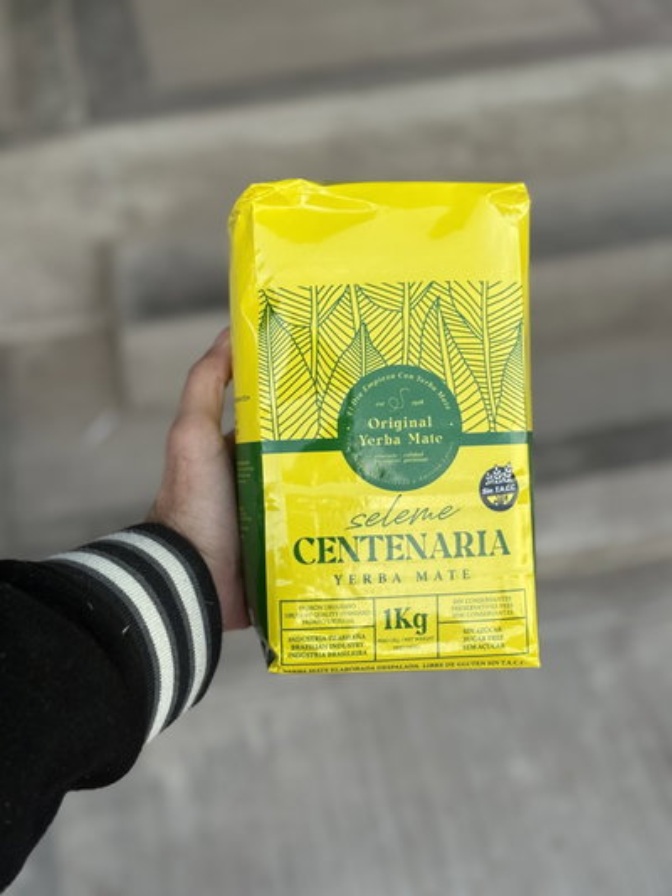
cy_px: 448
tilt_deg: -39.4
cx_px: 336
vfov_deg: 39.6
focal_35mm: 48
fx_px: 1242
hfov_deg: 30.3
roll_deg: +3.7
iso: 50
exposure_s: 1/155
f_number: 1.78
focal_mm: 6.76
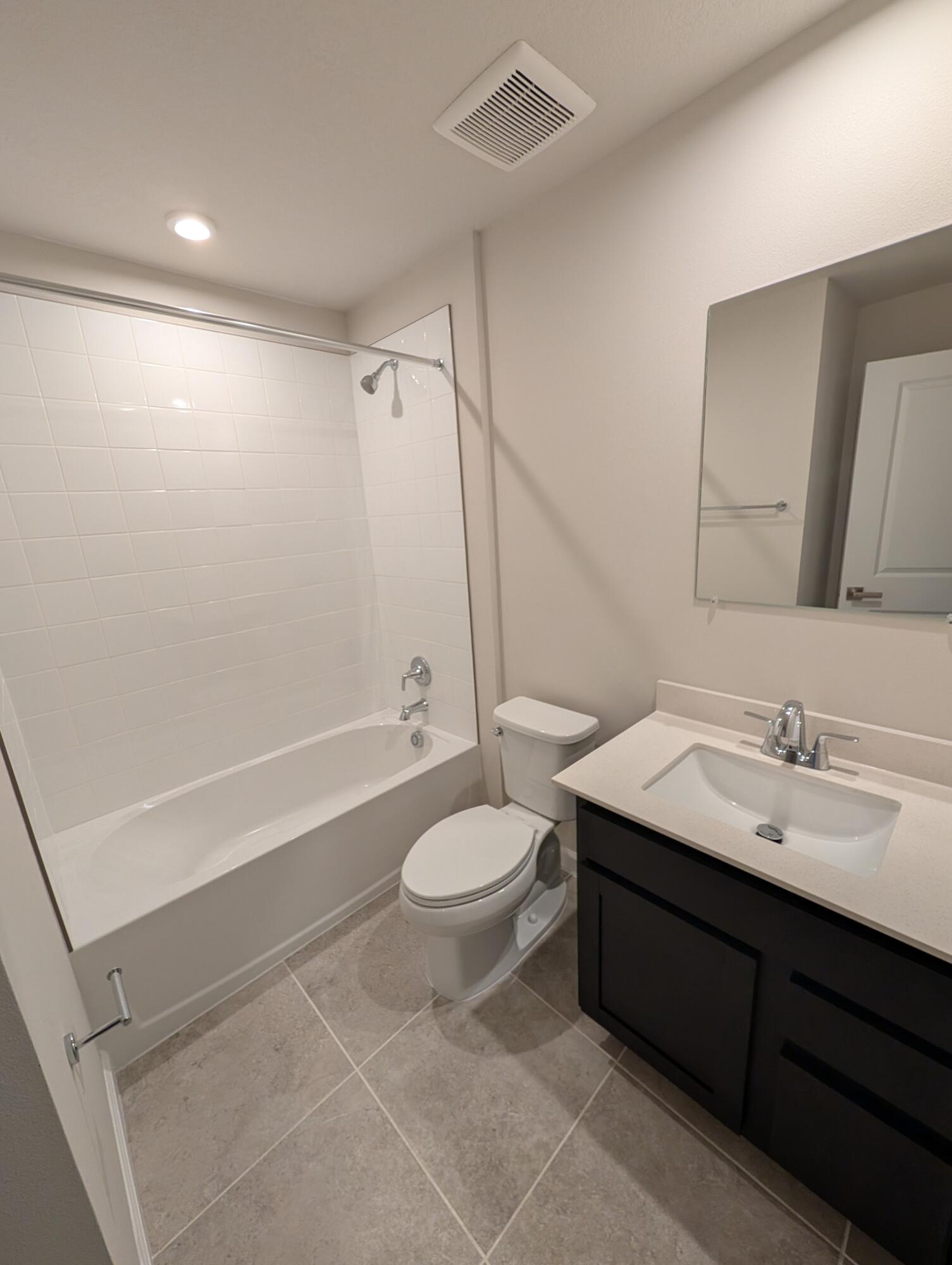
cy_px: 632
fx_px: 439
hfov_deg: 94.6
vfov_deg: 110.5
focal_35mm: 12
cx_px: 476
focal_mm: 2.02
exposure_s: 1/120
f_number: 1.7
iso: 103
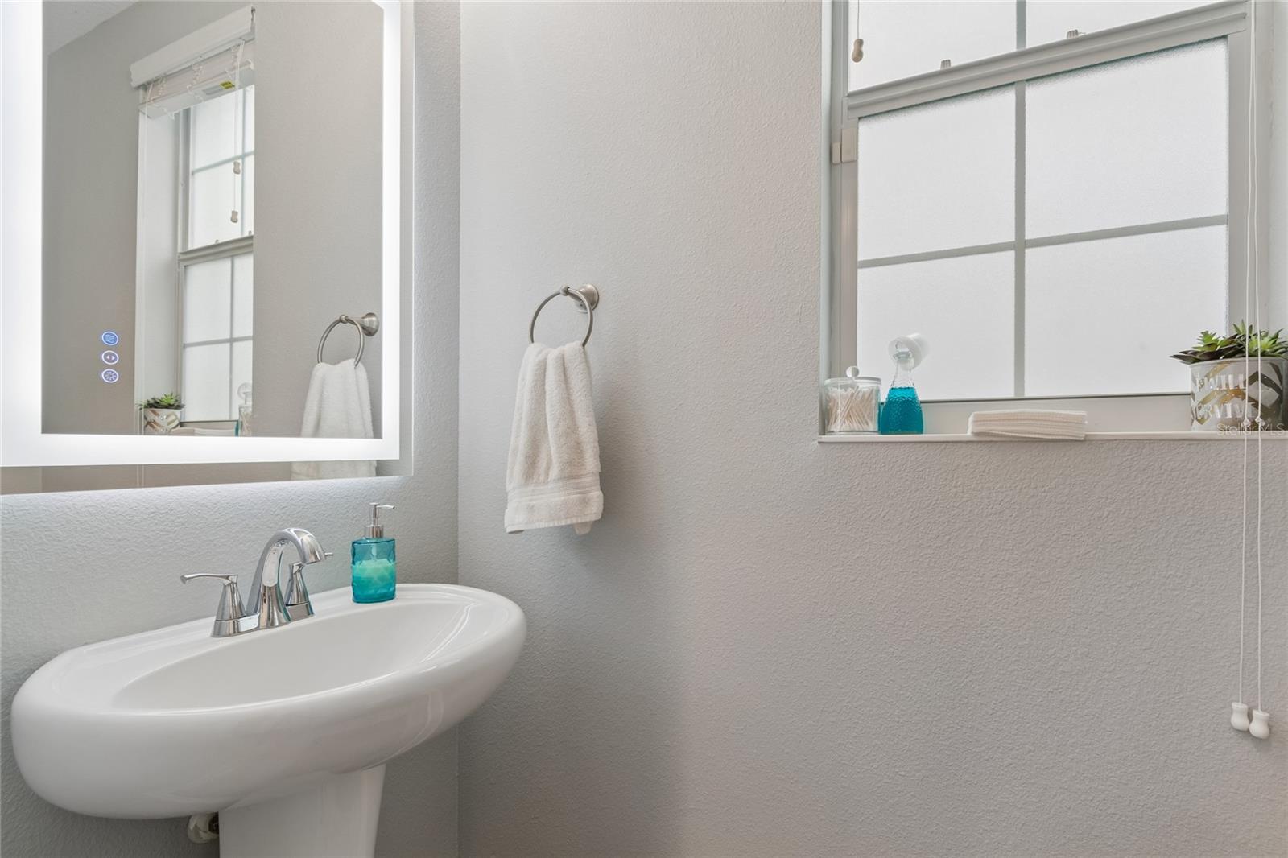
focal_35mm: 16
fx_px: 572
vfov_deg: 73.7
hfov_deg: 96.7
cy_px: 429
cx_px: 644
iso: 100
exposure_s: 1/10
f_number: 7.1
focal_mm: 11
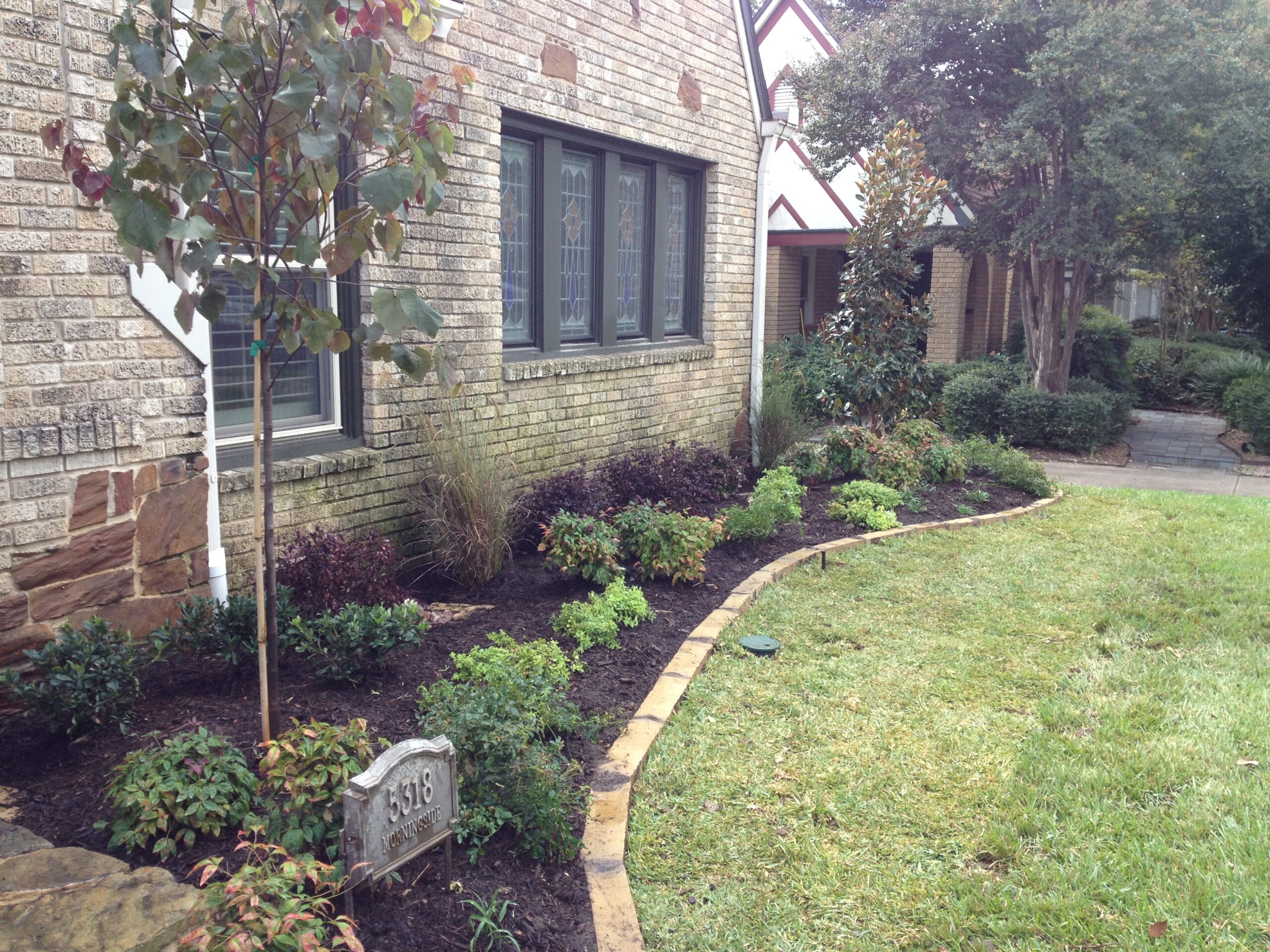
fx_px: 1284
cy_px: 476
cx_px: 635
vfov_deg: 40.7
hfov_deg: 52.6
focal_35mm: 35
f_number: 2.4
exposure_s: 1/176
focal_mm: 4.28
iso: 50
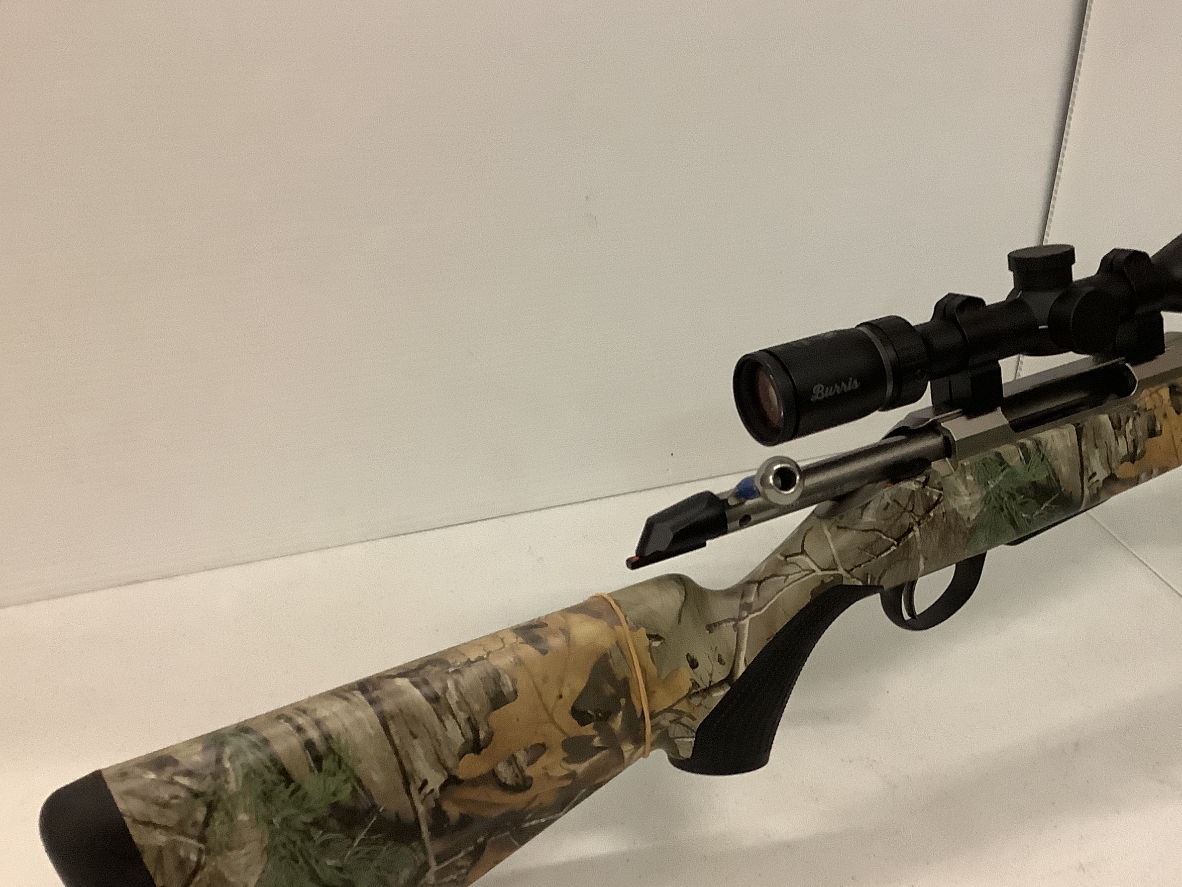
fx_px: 1468
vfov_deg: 33.6
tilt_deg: -30.8
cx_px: 762
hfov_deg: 43.4
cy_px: 501
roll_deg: -8.2
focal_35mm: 43
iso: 250
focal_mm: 3.3
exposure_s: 1/50
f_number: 2.4
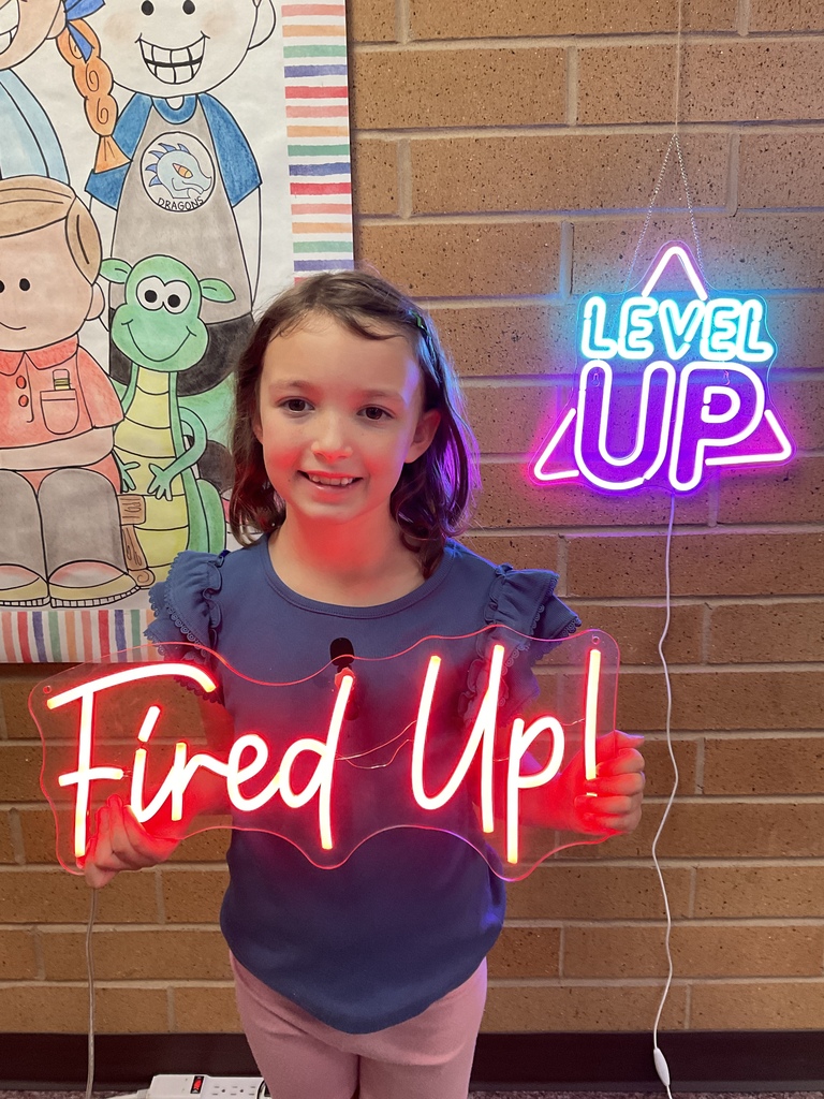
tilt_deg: -13.8
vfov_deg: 61.7
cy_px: 550
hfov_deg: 48.2
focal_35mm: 29
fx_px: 920
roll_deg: +0.5
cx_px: 412
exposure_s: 1/60
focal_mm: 3
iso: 125
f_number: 1.8
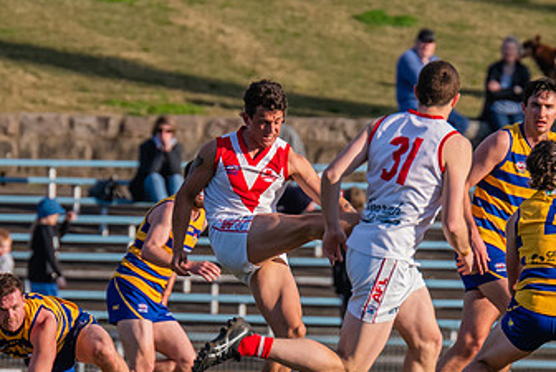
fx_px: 17583
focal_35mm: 1137
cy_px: 196
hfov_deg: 1.8
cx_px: 273
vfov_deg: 1.2
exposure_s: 1/1600
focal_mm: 420
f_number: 7.1
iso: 800
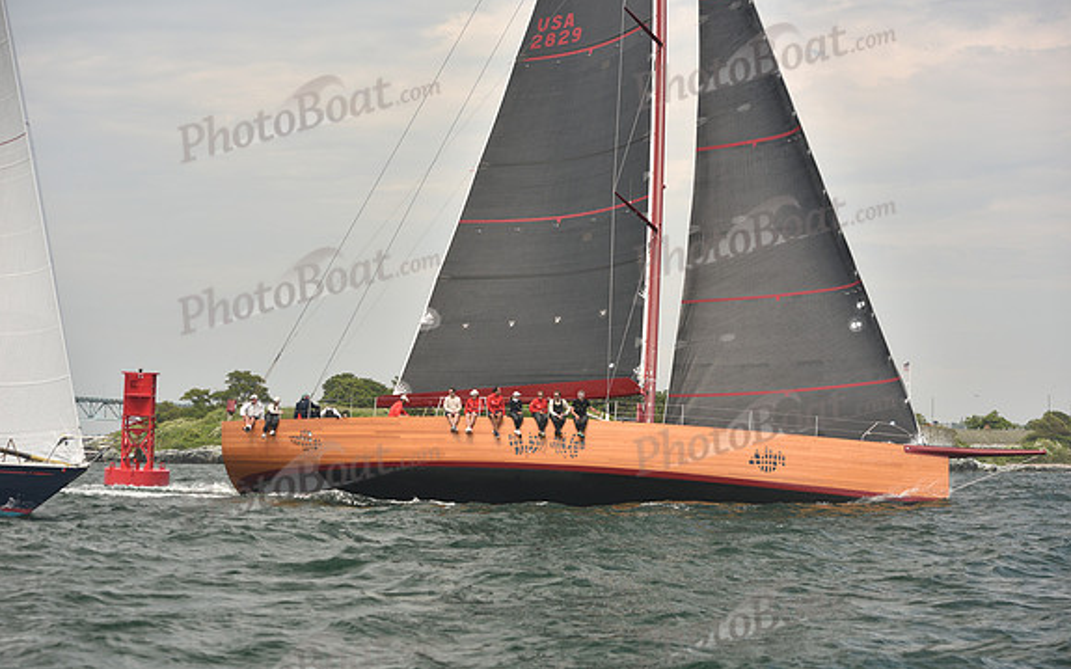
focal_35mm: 72
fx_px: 2101
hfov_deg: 28.6
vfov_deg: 18.1
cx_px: 538
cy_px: 357
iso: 250
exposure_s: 1/640
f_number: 4.5
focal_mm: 70
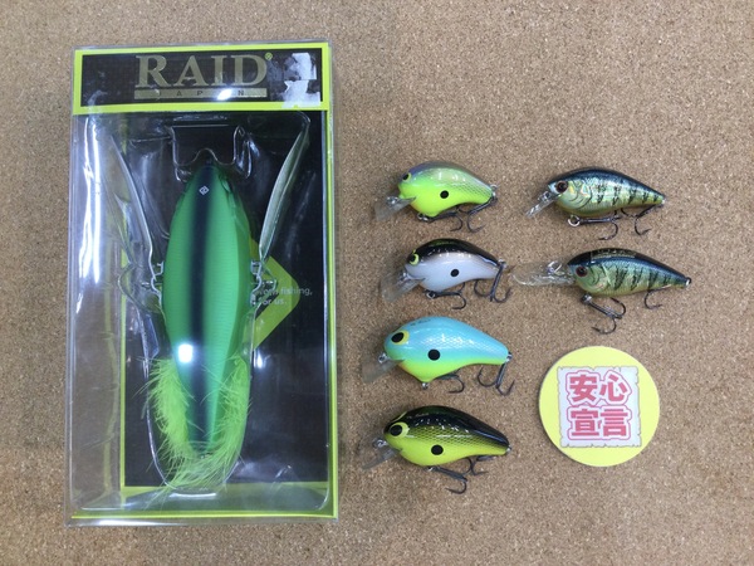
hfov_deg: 58.4
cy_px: 283
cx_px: 377
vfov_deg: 45.4
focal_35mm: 31
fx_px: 675
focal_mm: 3.3
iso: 40
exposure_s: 1/30
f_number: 2.4
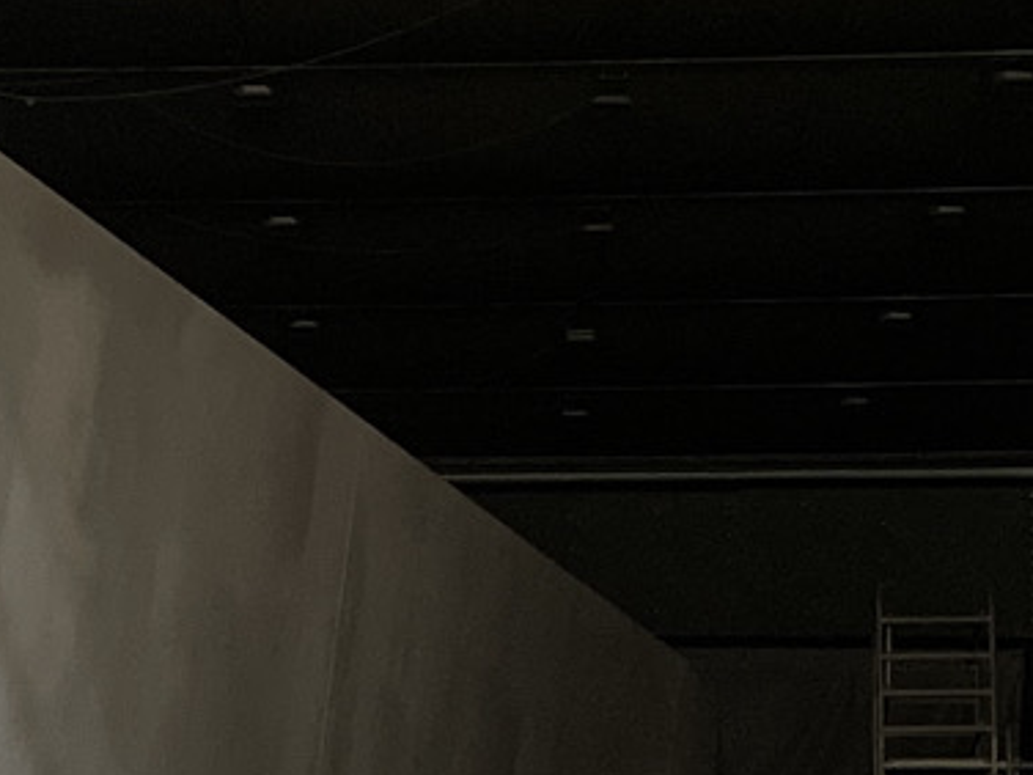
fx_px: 3969
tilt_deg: +6.9
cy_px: 629
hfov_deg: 14.7
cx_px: 159
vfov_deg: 11.1
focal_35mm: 133
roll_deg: -0.5
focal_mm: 5.1
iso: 640
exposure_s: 1/25
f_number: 1.6
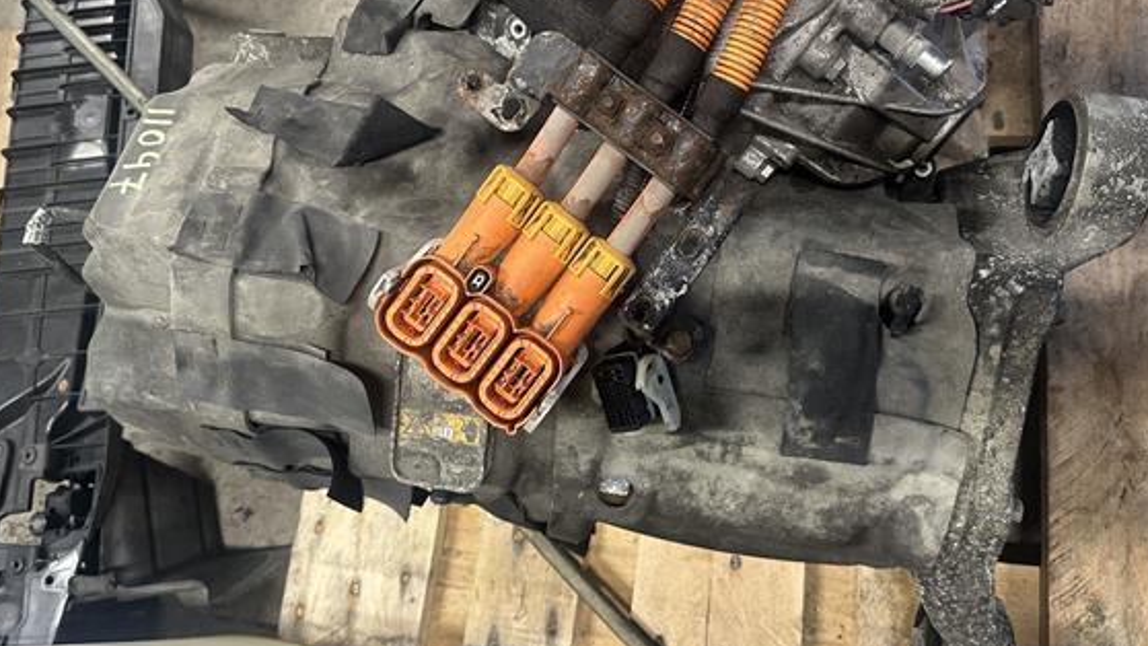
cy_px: 315
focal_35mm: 30
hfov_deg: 64.3
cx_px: 578
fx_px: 913
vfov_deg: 39.0
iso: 400
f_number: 1.78
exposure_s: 1/50
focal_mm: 6.86
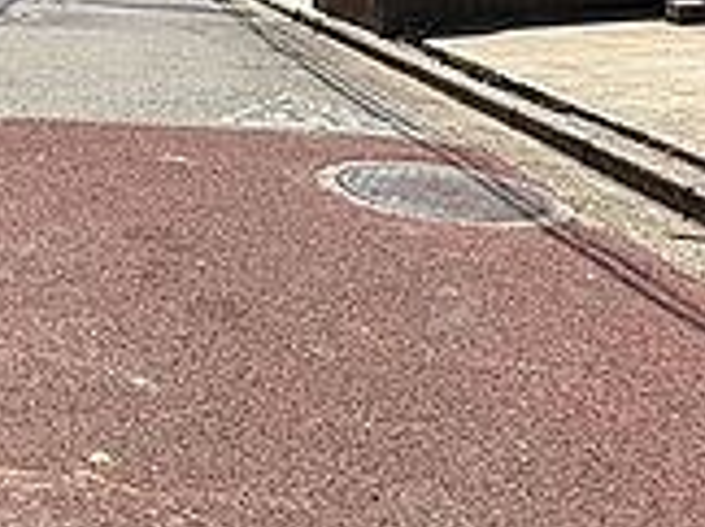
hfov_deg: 34.9
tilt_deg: -1.3
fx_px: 1057
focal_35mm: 52
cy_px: -52
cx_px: 78
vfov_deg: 25.9
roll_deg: -0.1
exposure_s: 1/1370
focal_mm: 2.22
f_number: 2.2
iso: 40
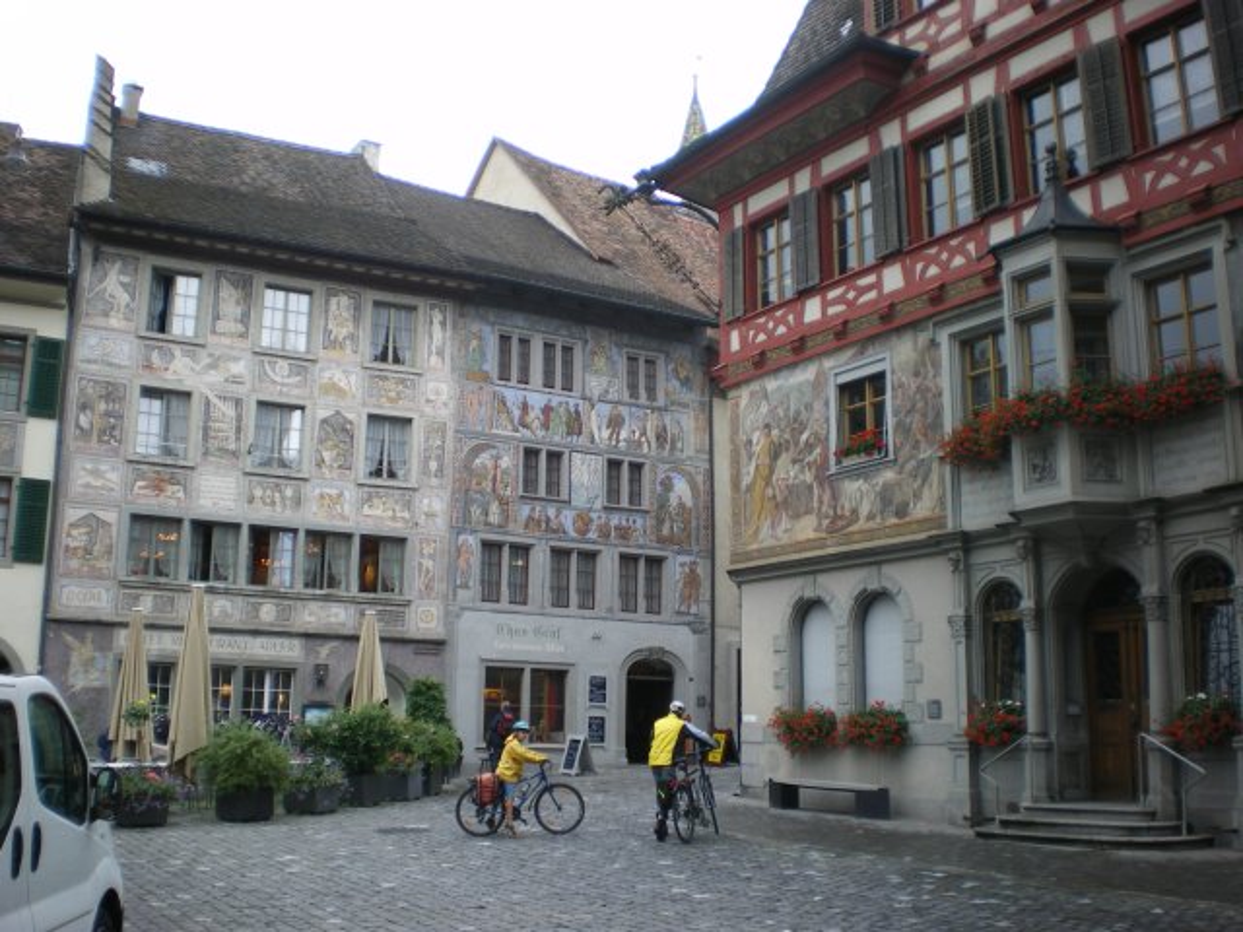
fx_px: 1293
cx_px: 622
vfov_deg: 39.7
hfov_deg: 51.4
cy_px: 466
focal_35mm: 36
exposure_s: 1/50
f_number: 3.1
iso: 64
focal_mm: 6.3
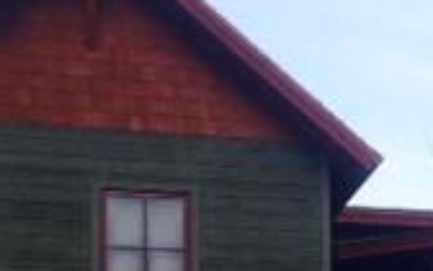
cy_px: 426
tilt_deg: +5.0
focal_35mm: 133
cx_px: 546
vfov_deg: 9.5
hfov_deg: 15.1
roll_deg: +0.2
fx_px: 1569
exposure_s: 1/193
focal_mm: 4.12
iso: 50
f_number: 2.4
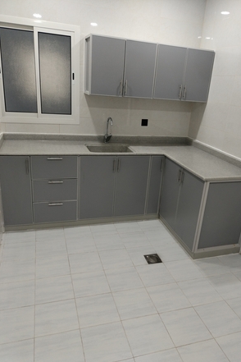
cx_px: 135
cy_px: 185
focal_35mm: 28
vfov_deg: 65.5
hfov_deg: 46.3
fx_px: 281
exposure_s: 1/50
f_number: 1.8
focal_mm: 4.7
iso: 338
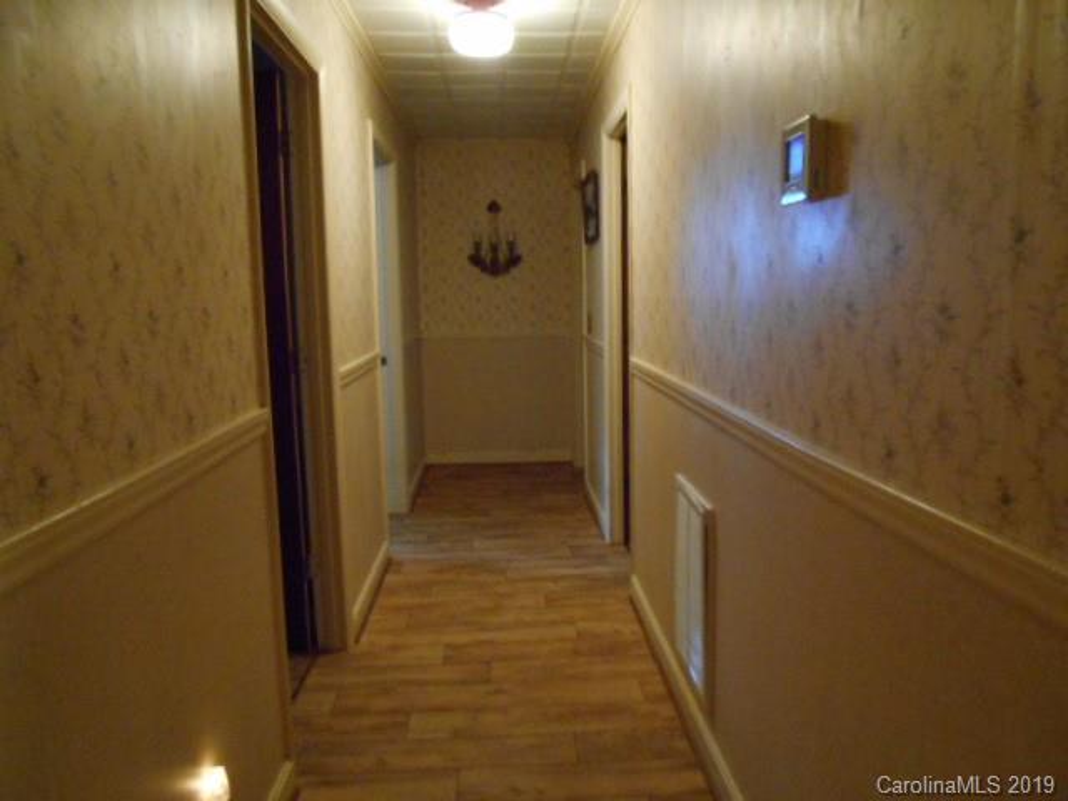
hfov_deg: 67.3
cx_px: 534
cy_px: 400
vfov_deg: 53.1
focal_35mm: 26
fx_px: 802
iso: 800
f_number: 3.2
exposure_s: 1/10
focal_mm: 4.6
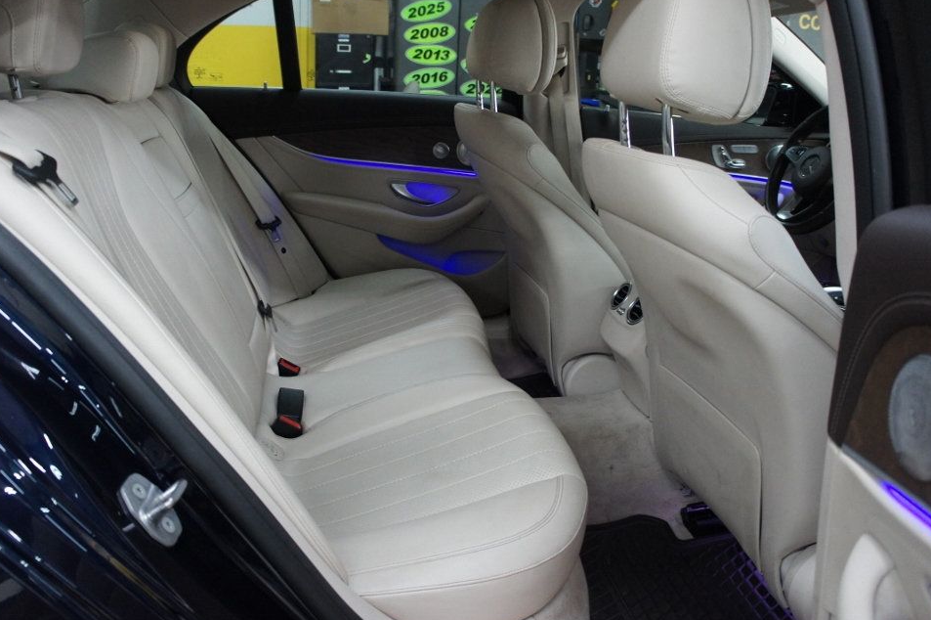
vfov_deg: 44.9
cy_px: 306
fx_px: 749
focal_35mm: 29
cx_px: 440
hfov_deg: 63.6
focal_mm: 18
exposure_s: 1/80
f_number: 3.5
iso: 1600
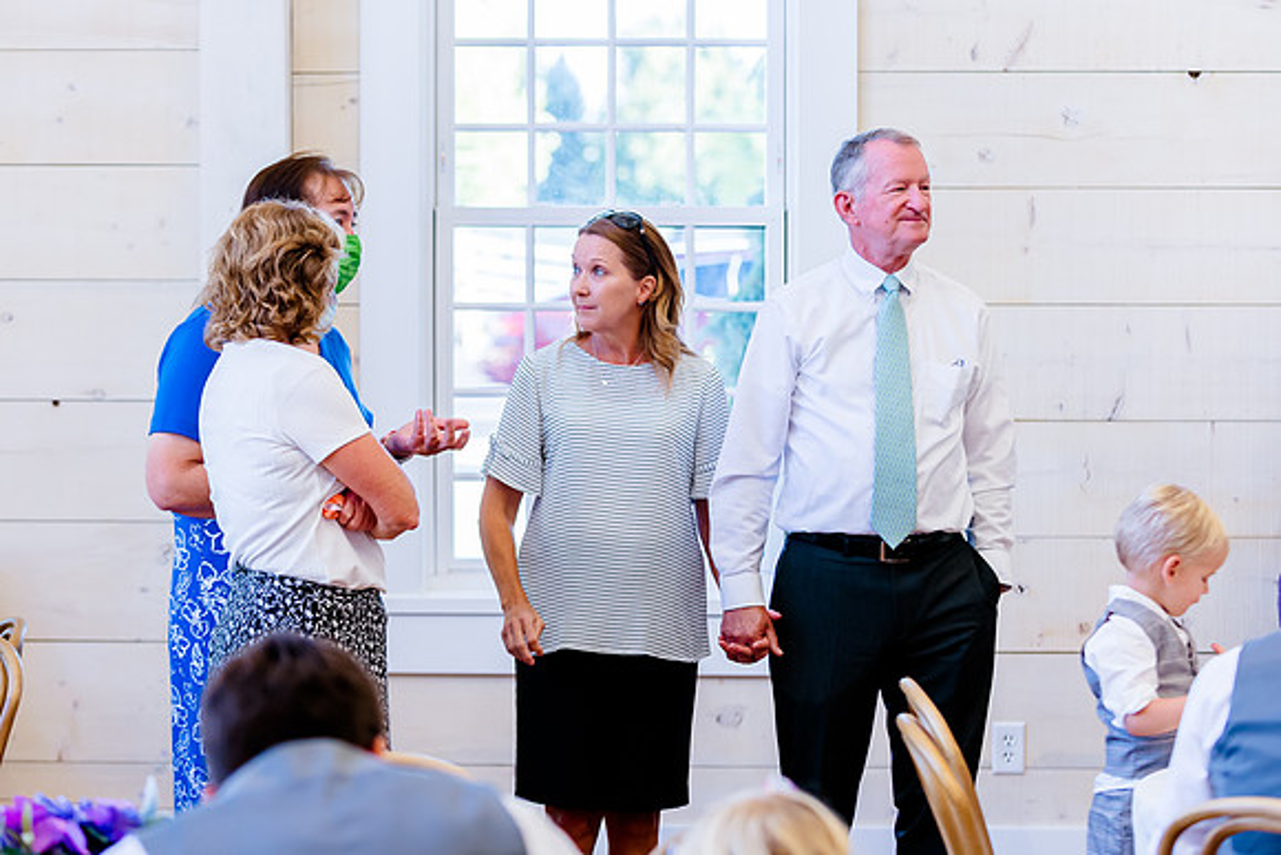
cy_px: 355
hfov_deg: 17.6
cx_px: 536
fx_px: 4133
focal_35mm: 116
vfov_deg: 11.8
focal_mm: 86
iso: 640
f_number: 2.8
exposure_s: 1/250
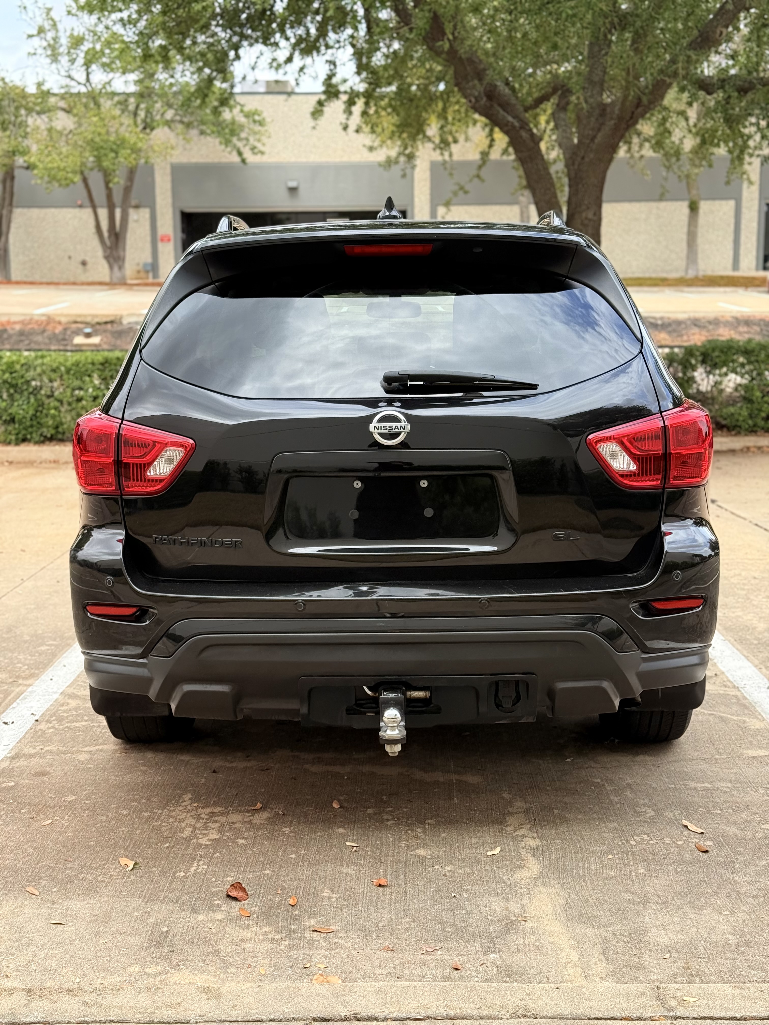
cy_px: 512
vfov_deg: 39.7
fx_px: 1422
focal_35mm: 48
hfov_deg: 30.3
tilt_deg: -7.6
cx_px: 384
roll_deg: +0.1
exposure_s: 1/1085
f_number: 1.78
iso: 80
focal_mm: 6.76
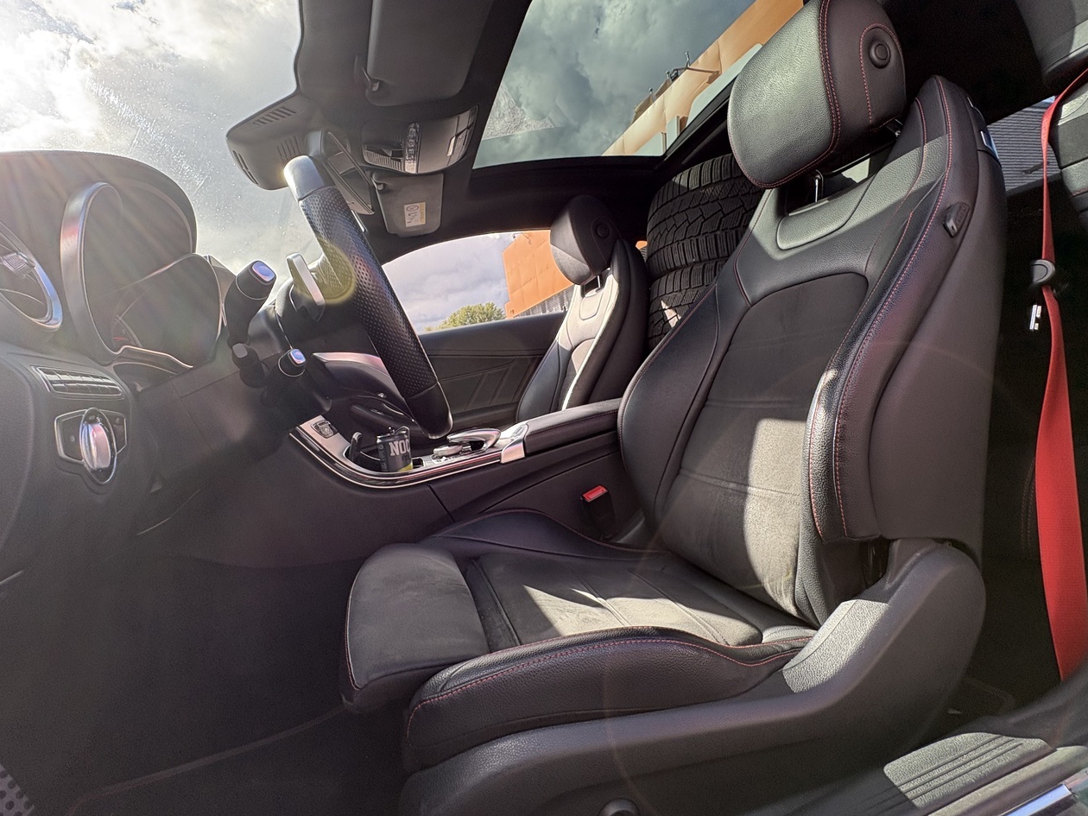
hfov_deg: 94.5
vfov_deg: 78.1
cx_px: 533
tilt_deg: -1.9
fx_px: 503
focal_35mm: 16
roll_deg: +9.0
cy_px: 411
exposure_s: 1/275
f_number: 2.2
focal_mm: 2.22
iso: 50
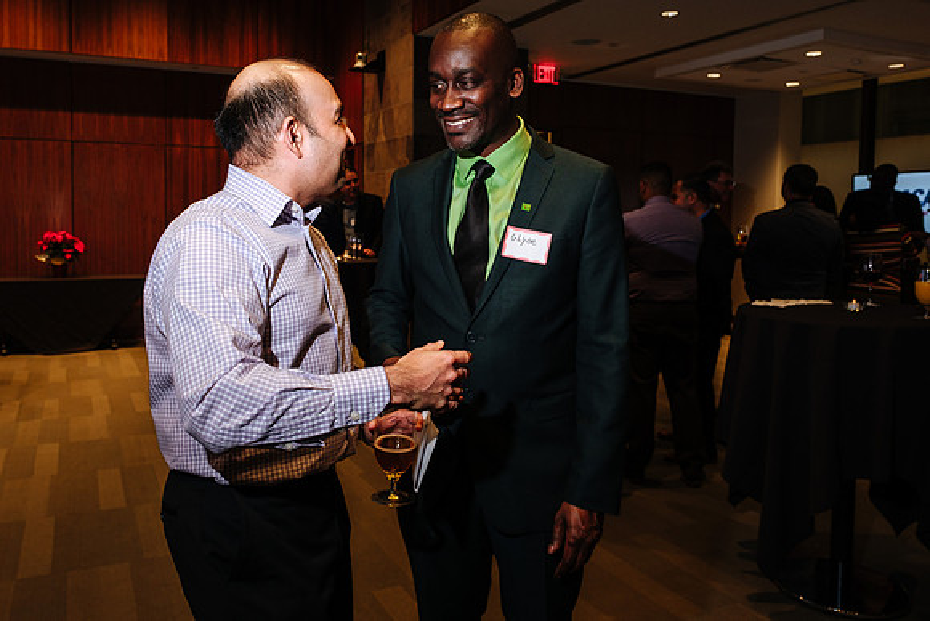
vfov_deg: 46.0
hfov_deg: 64.8
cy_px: 270
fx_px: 730
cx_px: 405
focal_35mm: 28
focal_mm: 16.5
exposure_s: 1/60
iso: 400
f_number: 4
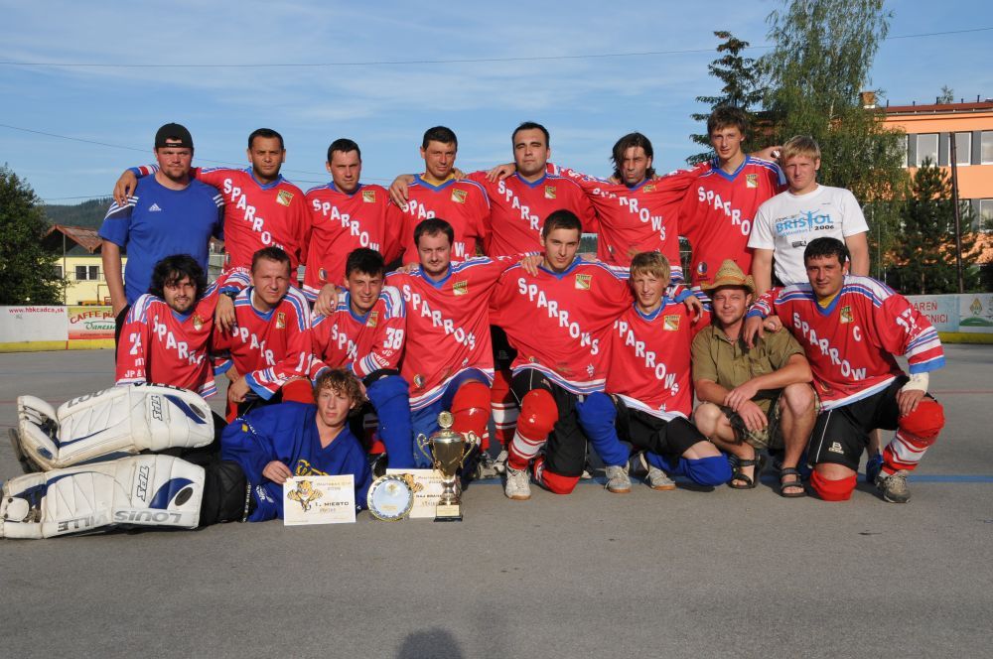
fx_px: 1322
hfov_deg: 41.2
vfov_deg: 28.0
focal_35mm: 48
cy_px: 330
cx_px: 496
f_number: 13
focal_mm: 32
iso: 250
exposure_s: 1/250
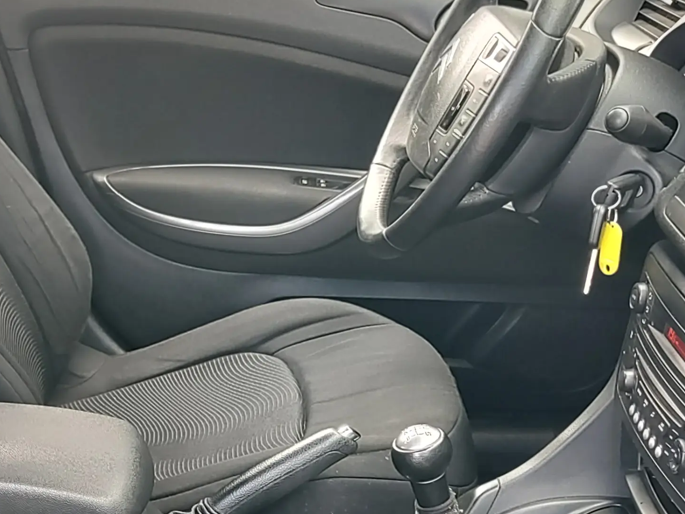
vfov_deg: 23.1
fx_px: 1207
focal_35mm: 61
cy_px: 510
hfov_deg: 30.2
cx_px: 62
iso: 131
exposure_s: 1/50
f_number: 1.8
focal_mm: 5.56
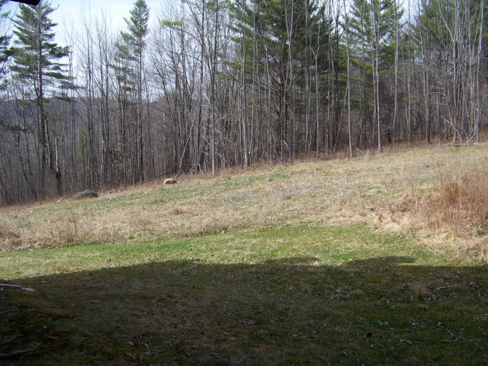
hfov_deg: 51.4
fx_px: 508
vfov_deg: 39.7
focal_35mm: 36
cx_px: 244
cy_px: 183
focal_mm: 5.85
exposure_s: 1/800
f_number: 2.8
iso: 69
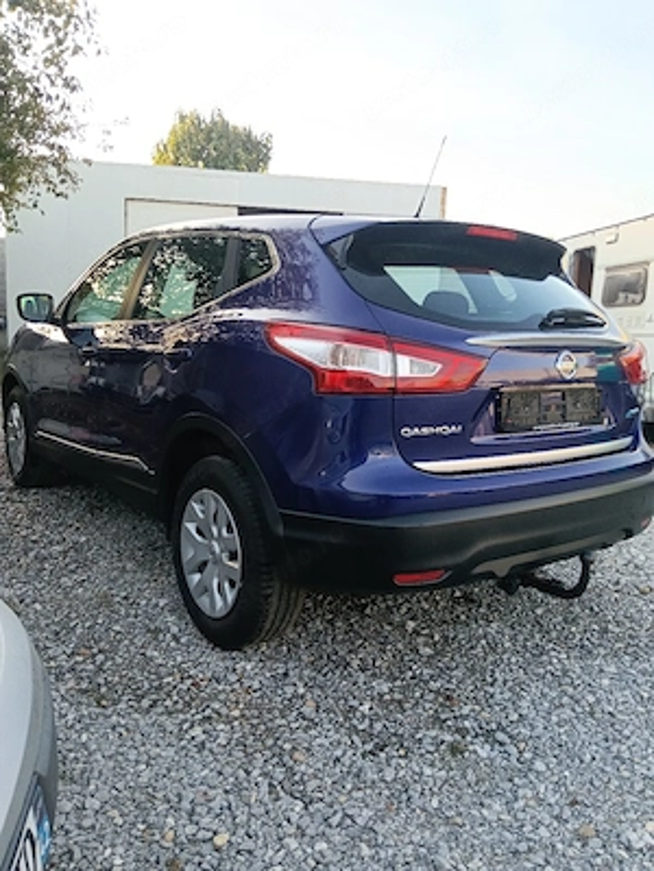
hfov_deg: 51.4
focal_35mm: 27
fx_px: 680
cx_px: 327
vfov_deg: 65.3
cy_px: 436
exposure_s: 1/118
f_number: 2.8
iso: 50
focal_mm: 3.98
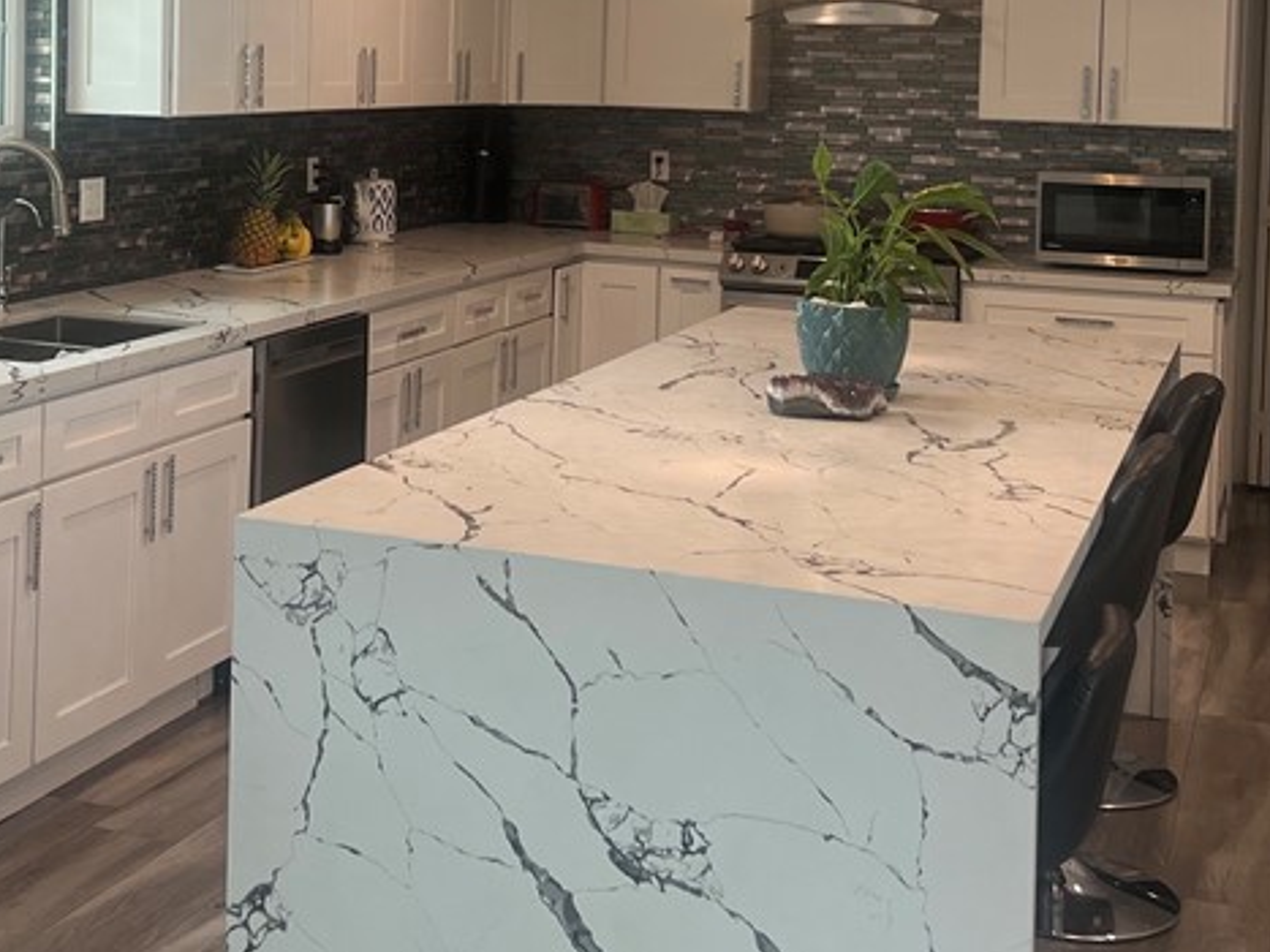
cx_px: 375
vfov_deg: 24.9
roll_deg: -1.3
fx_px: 2091
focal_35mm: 57
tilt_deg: -2.1
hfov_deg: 33.3
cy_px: 103
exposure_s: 1/120
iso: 80
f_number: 1.5
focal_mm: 5.7
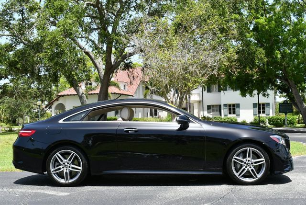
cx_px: 153
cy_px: 102
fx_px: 408
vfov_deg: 28.1
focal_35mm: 48
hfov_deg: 41.1
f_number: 8
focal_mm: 24
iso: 200
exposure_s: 1/250
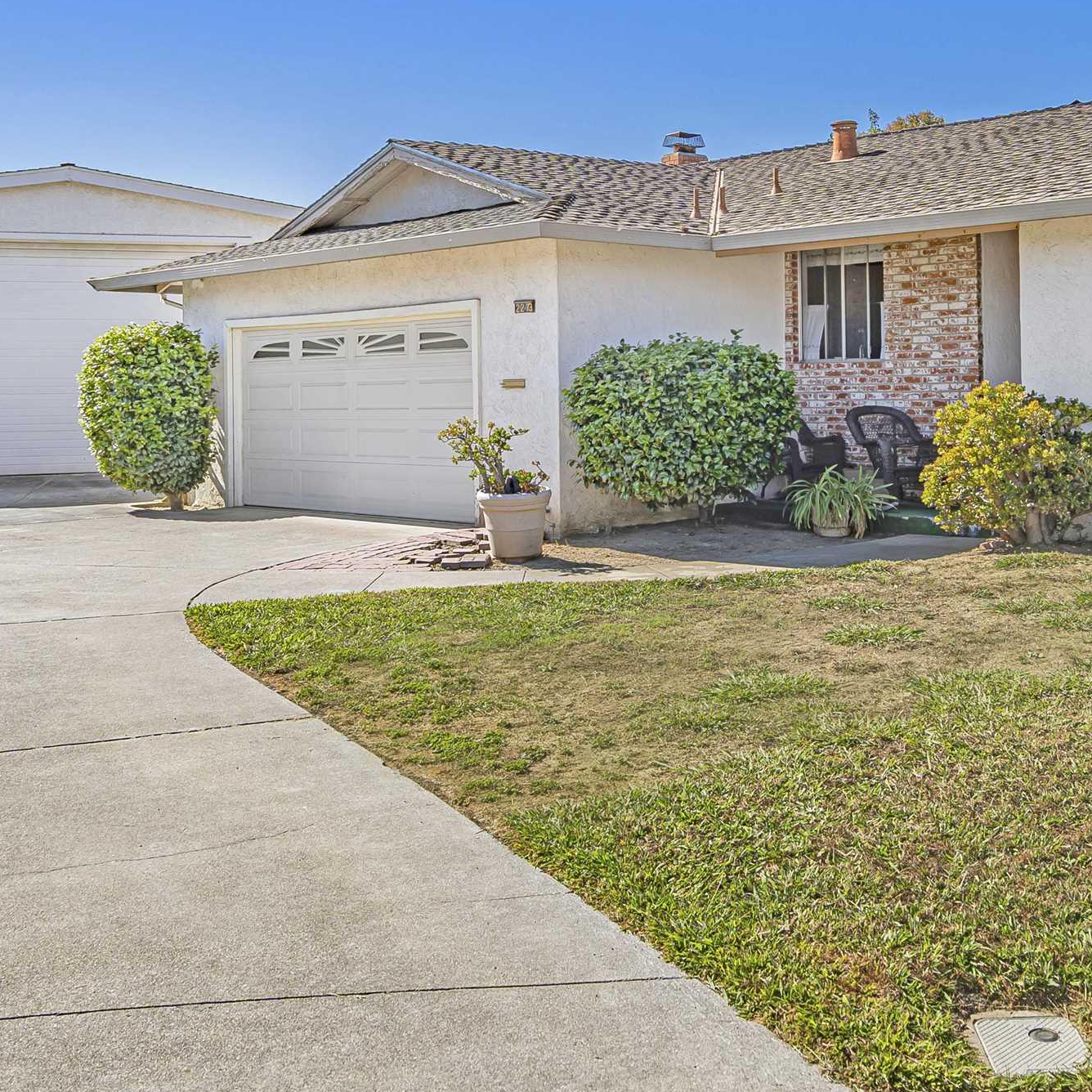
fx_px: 1535
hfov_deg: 38.8
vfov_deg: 38.7
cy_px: 362
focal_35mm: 43
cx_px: 720
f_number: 8
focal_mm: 22
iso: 100
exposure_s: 1/250
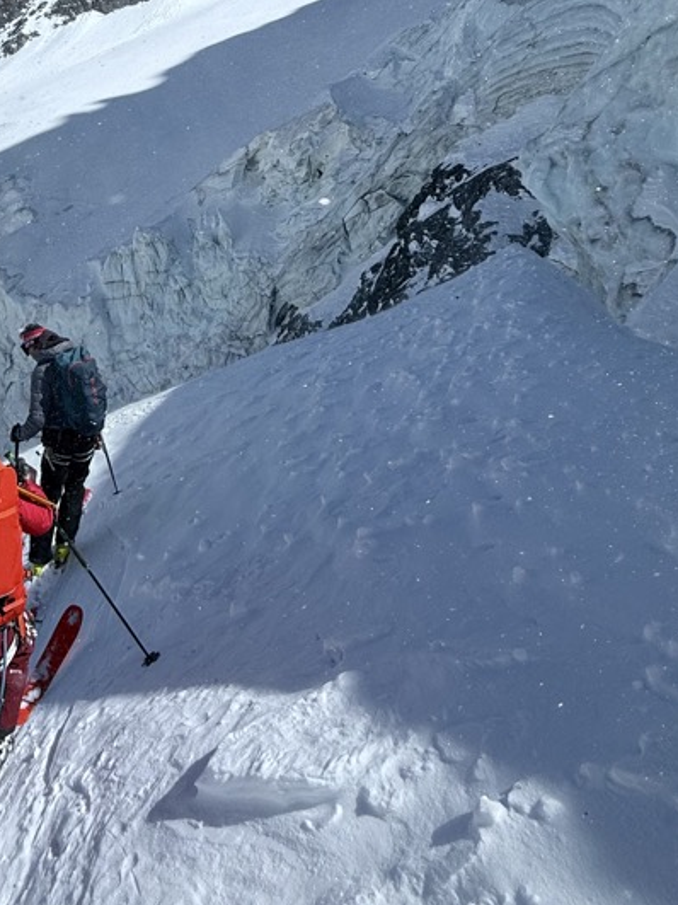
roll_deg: -3.3
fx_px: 705
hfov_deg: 48.2
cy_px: 215
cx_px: 128
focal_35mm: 27
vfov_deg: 61.3
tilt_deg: -2.7
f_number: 2.2
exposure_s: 1/4762
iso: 50
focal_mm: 2.22
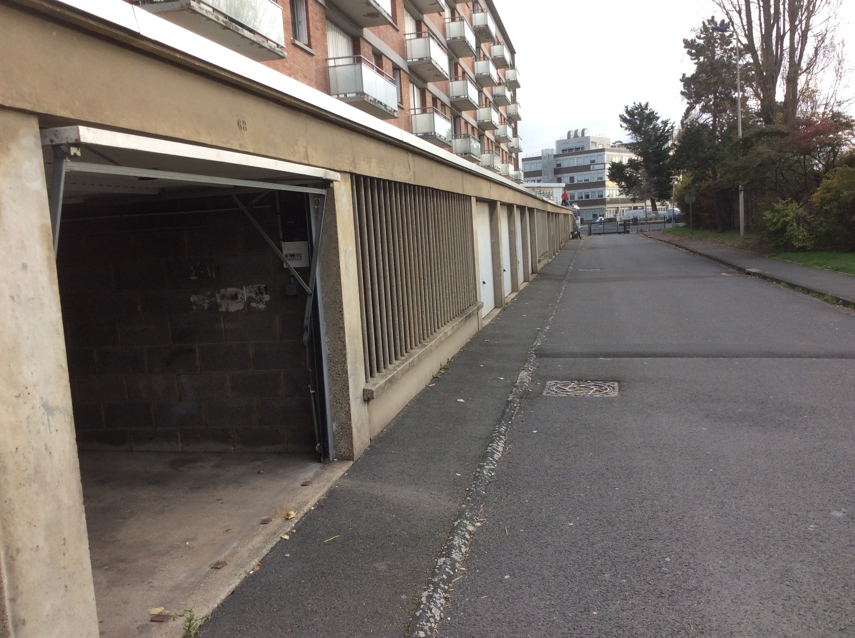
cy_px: 319
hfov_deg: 56.9
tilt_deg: -5.8
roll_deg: +5.2
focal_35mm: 32
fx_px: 789
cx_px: 428
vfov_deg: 44.1
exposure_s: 1/312
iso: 32
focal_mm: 3.3
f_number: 2.4
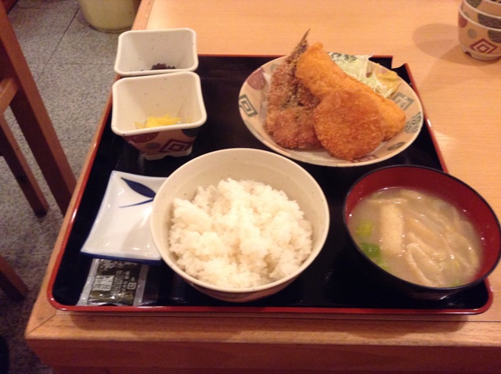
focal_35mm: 33
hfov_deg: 55.4
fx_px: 477
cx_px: 250
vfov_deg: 42.8
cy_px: 187
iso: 250
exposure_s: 1/15
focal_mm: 3.3
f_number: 2.4
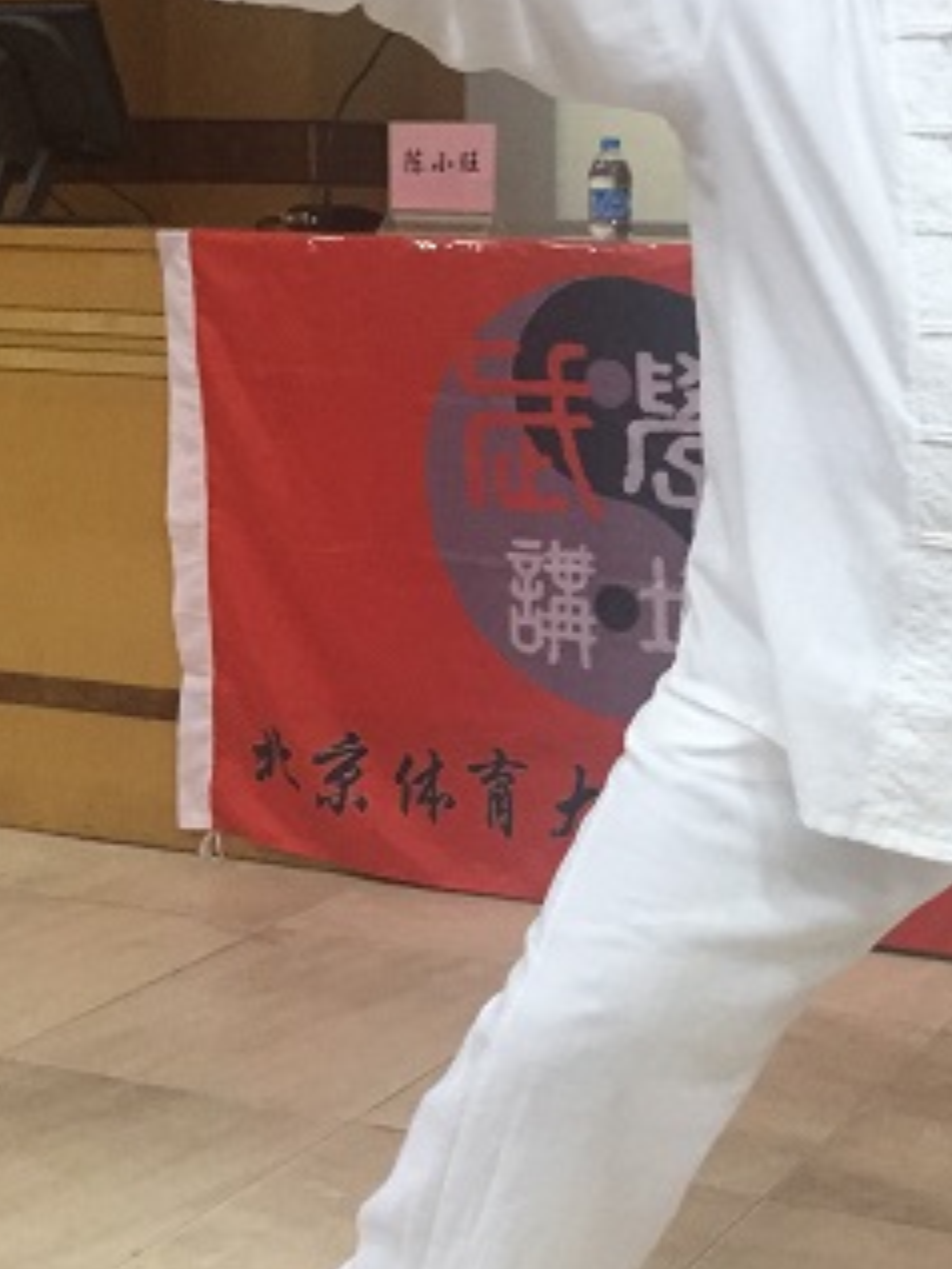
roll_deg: -1.1
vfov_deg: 31.4
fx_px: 2235
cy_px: 400
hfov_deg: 23.1
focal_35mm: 61
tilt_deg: -4.2
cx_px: 952
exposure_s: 1/33
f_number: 2.2
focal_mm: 4.15
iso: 200
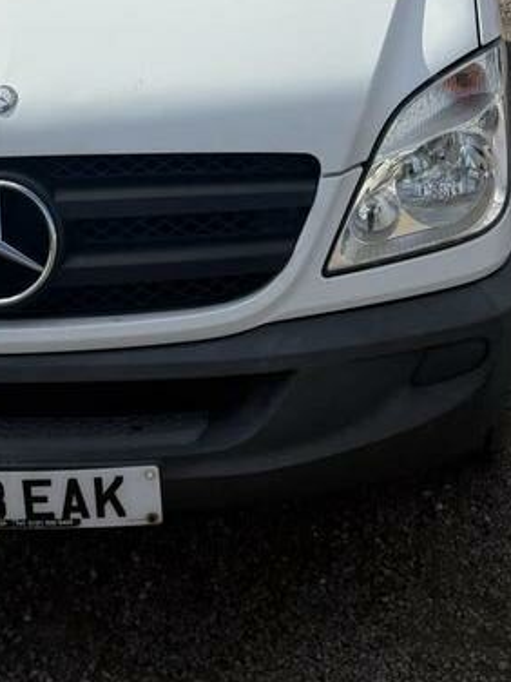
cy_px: -25
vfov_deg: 28.9
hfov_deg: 23.4
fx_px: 1220
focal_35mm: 62
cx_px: 123
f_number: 1.6
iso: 50
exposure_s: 1/6329
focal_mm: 5.96
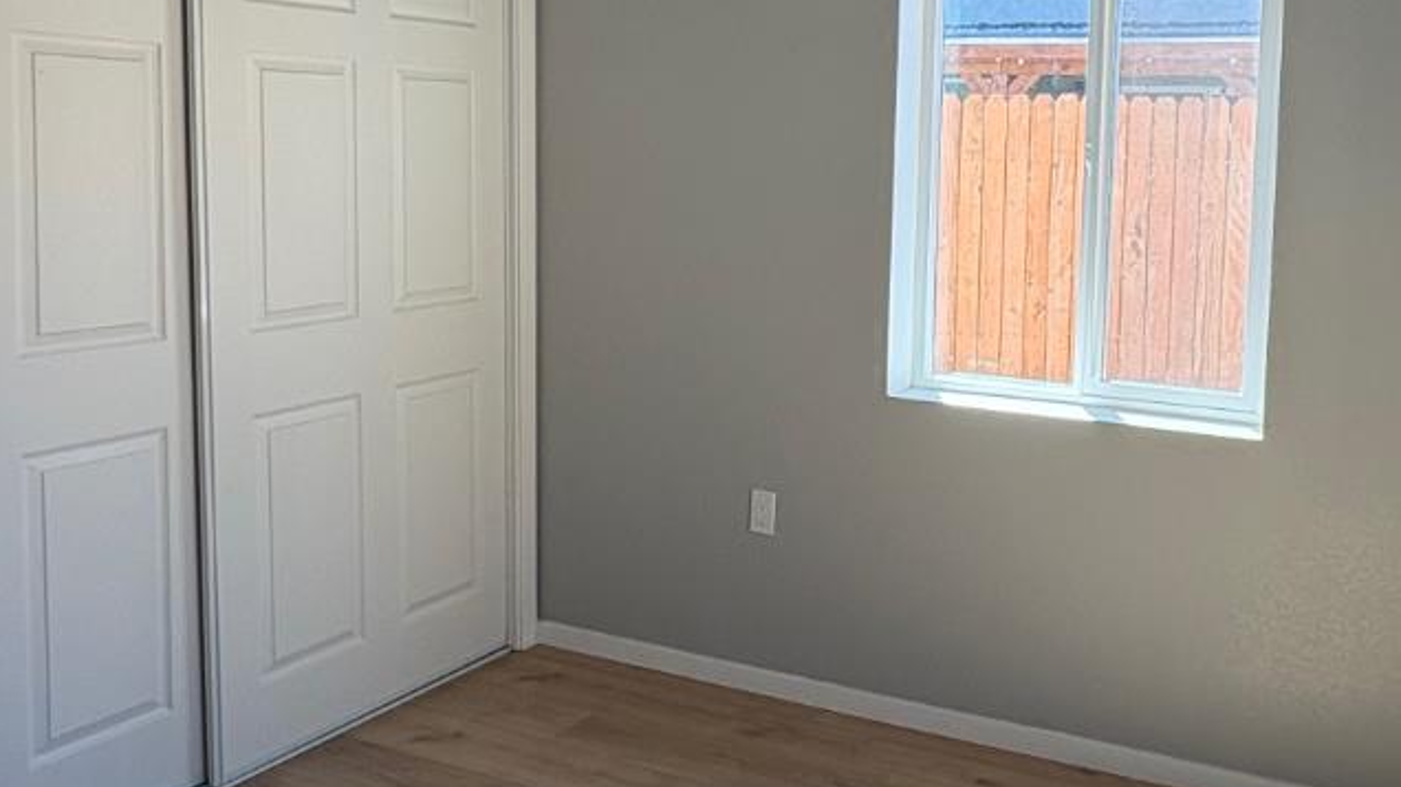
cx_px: 903
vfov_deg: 32.5
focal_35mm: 36
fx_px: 1337
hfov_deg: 54.5
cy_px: 252
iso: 50
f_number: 2.2
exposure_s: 1/156
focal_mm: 2.22
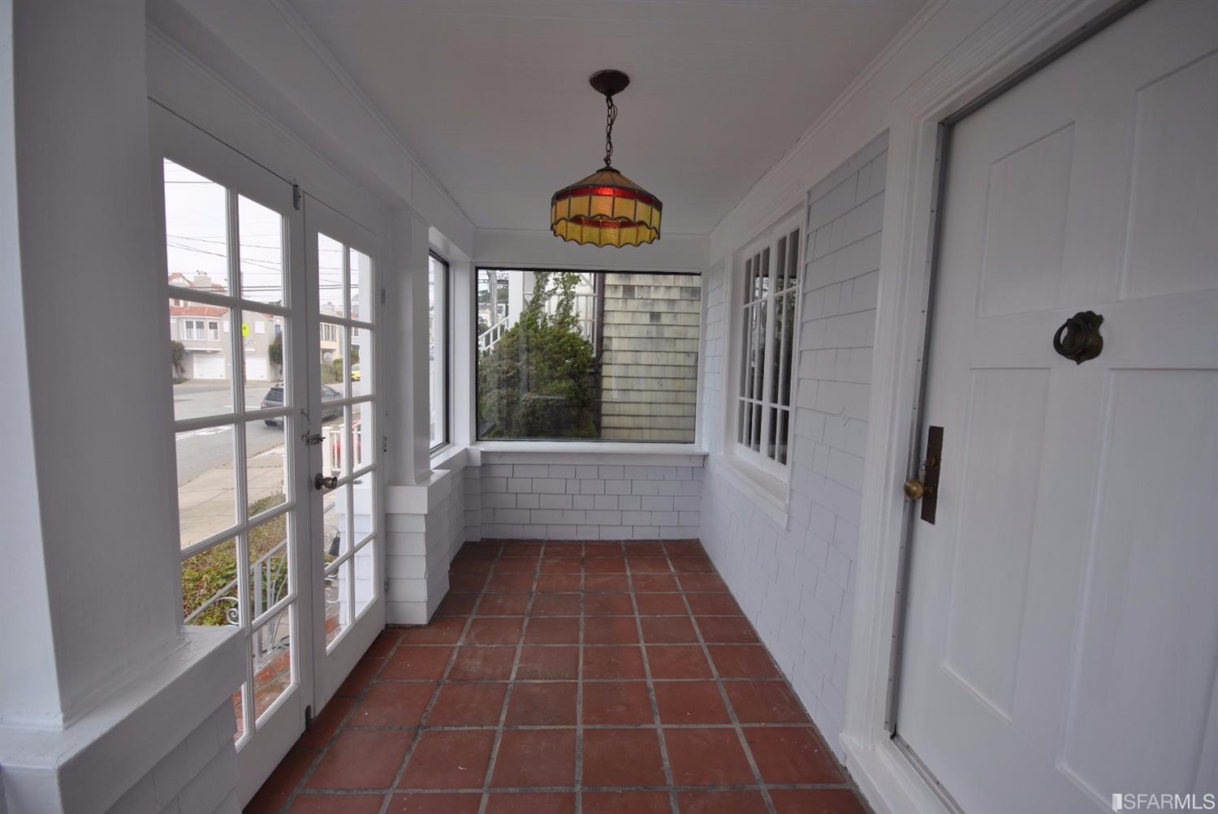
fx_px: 508
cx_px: 609
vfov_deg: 77.4
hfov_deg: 100.3
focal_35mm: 15
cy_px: 407
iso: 100
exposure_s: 1/160
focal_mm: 10
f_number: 6.3
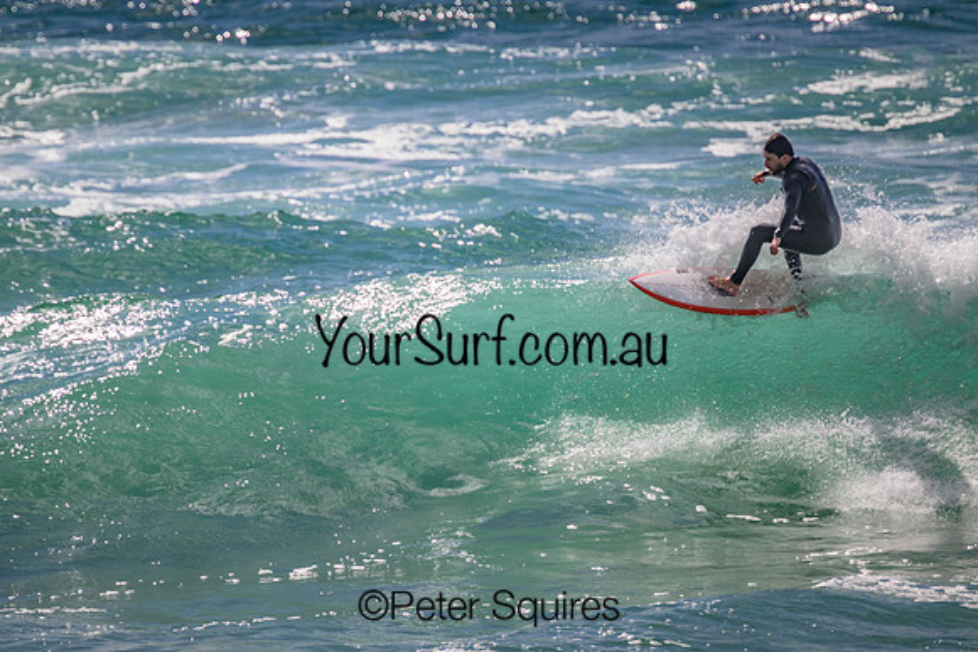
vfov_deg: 1.7
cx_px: 489
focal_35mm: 800
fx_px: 21737
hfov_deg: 2.6
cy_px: 326
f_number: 11
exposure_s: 1/2000
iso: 560
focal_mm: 800
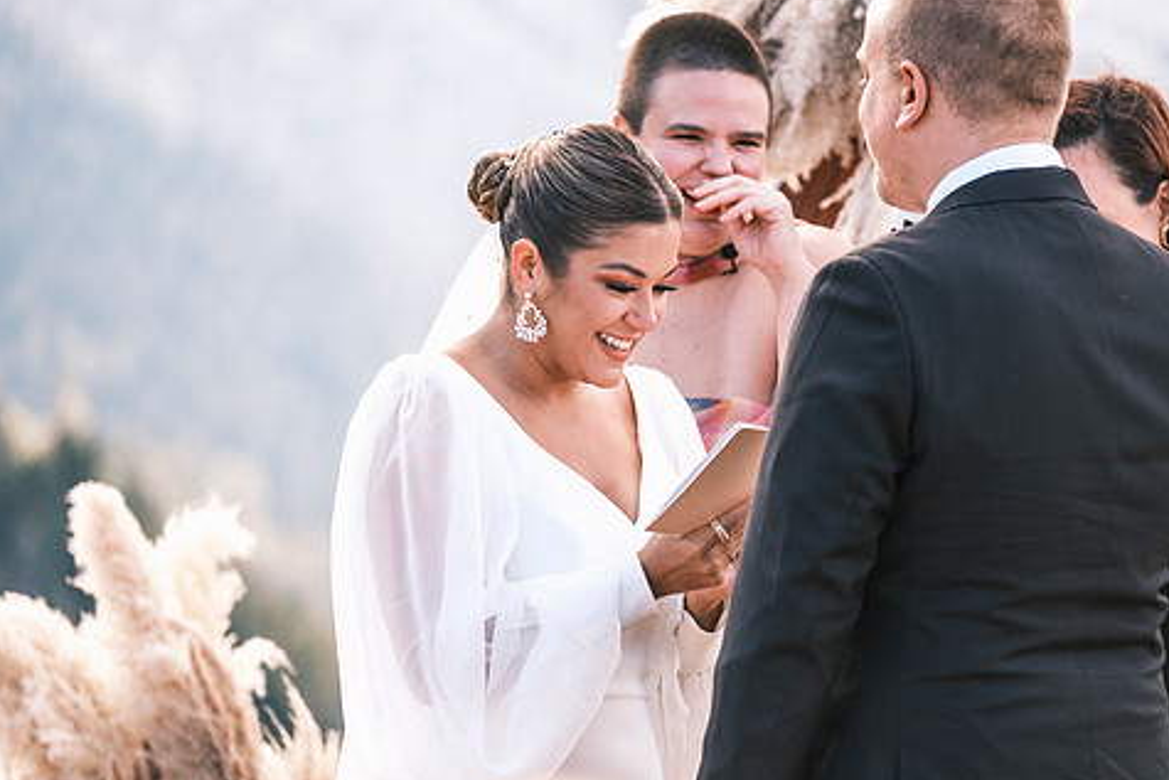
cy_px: 437
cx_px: 709
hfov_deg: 8.7
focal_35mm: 237
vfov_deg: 5.8
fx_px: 7698
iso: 400
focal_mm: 129.2
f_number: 2.8
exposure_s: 1/950
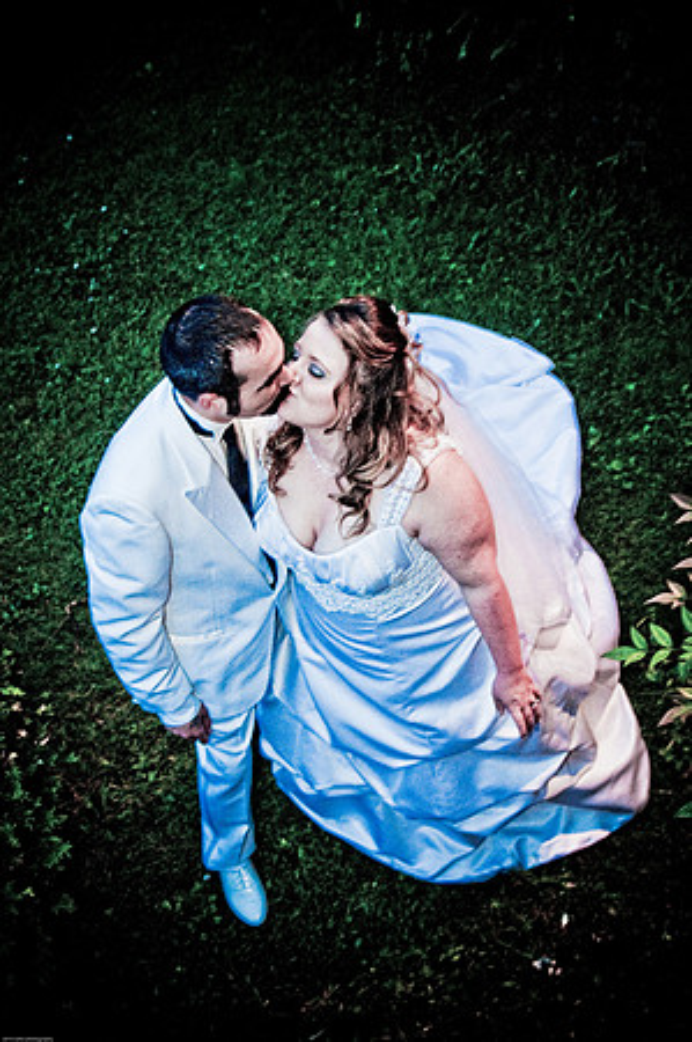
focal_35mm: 36
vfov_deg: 53.2
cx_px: 346
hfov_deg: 36.8
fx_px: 1040
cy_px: 521
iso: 1000
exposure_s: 1/60
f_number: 2.8
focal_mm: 24
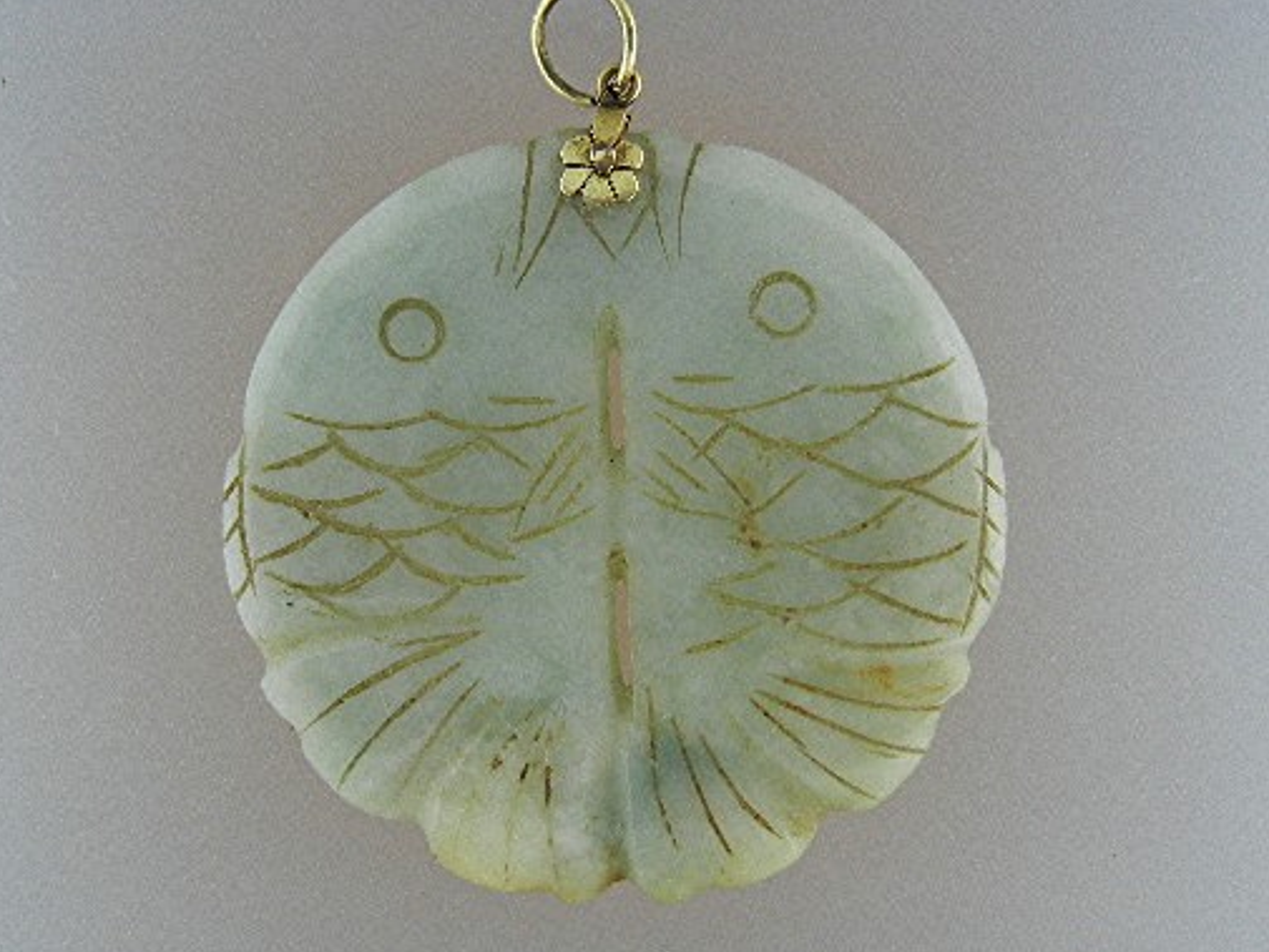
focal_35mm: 38
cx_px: 626
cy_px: 477
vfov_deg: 37.7
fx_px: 1393
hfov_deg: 49.0
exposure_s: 1/22.3
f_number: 3.5
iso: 400
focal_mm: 5.4
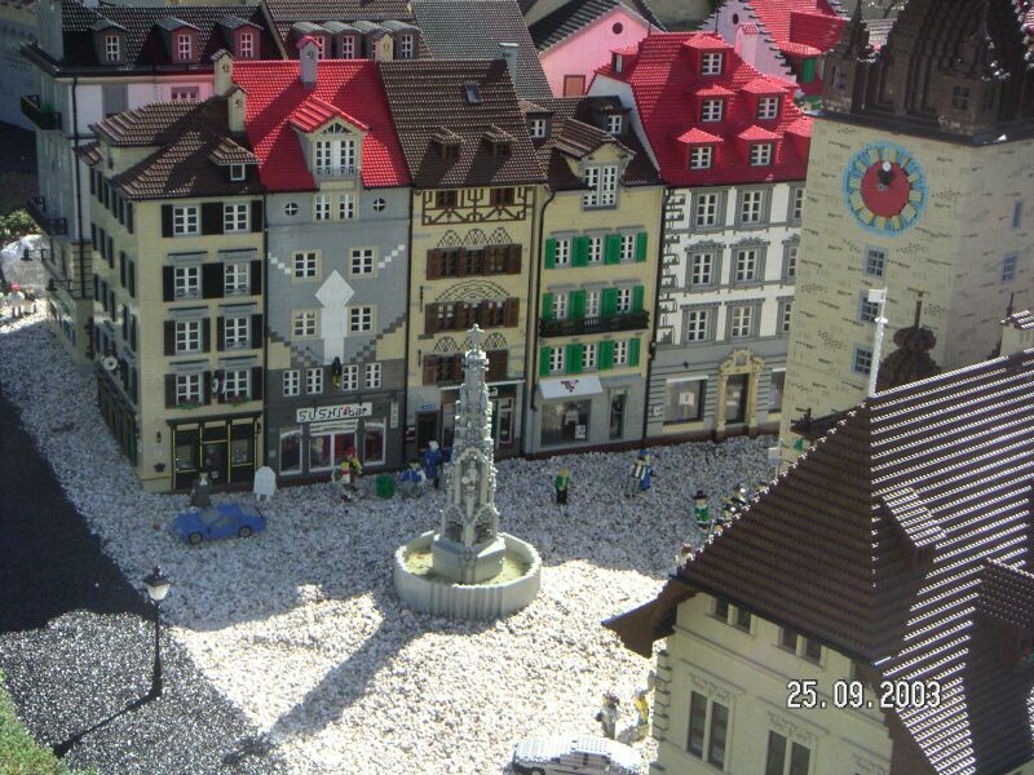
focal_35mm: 58
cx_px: 517
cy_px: 388
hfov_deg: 33.2
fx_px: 1732
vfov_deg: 25.2
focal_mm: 9
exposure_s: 1/190
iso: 160
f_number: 7.1
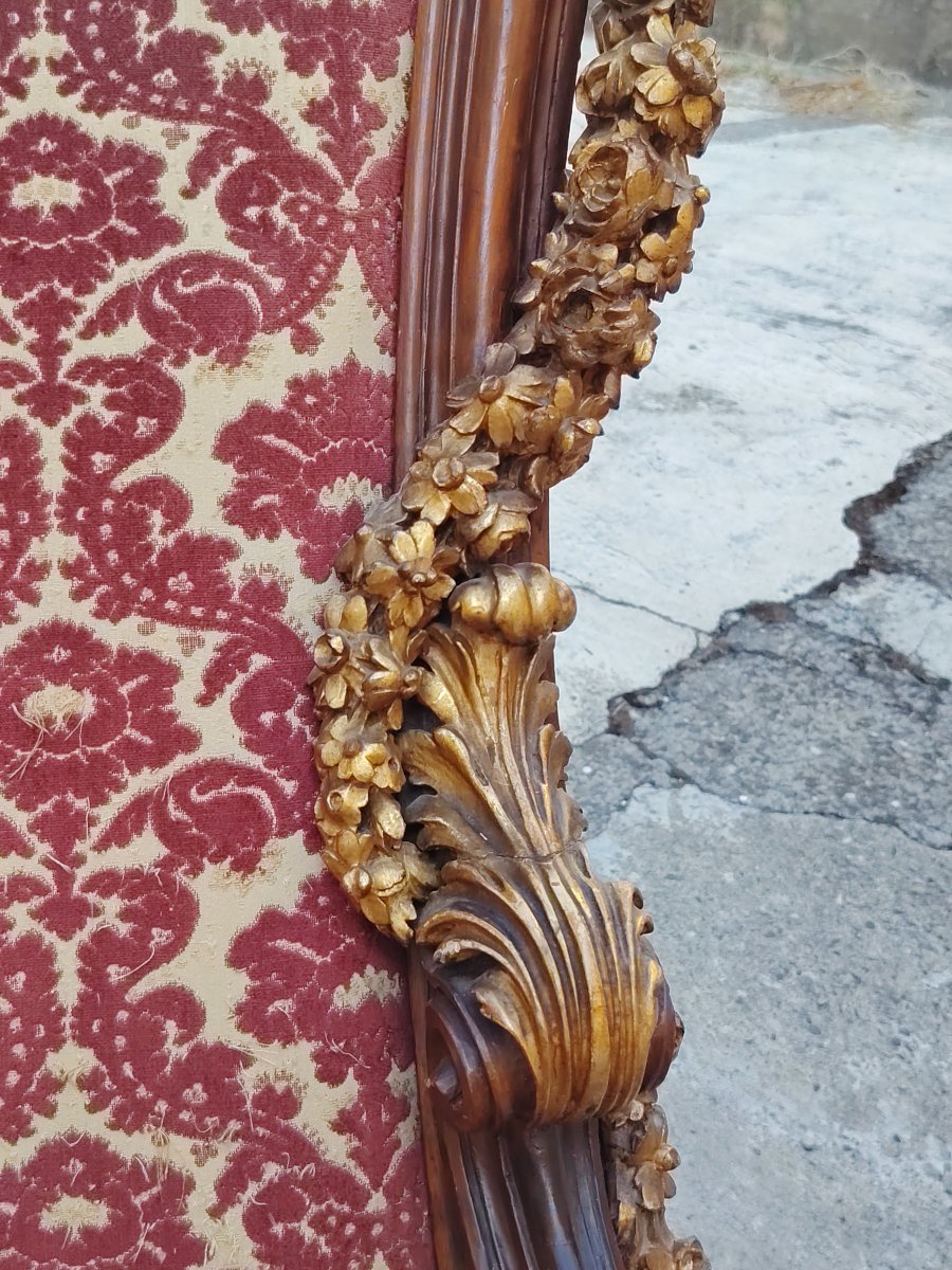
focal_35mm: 41
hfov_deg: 35.1
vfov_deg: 45.8
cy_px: 635
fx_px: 1503
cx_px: 476
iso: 541
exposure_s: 1/400
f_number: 1.75
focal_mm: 5.25
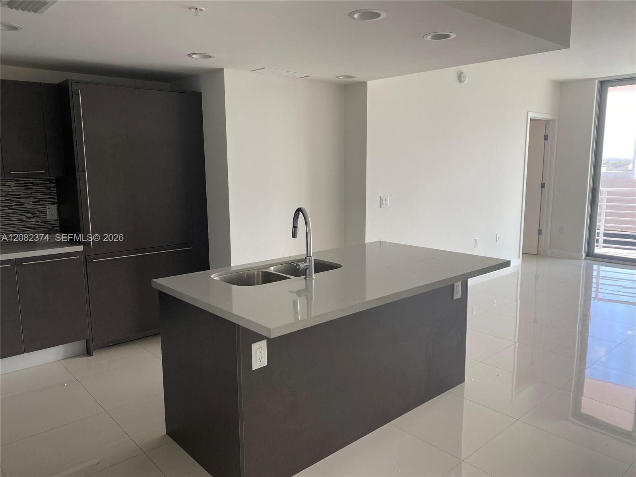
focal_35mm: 26
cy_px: 238
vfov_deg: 53.1
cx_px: 318
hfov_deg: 67.3
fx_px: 478
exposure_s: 1/122
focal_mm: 4.25
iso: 40
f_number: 1.8
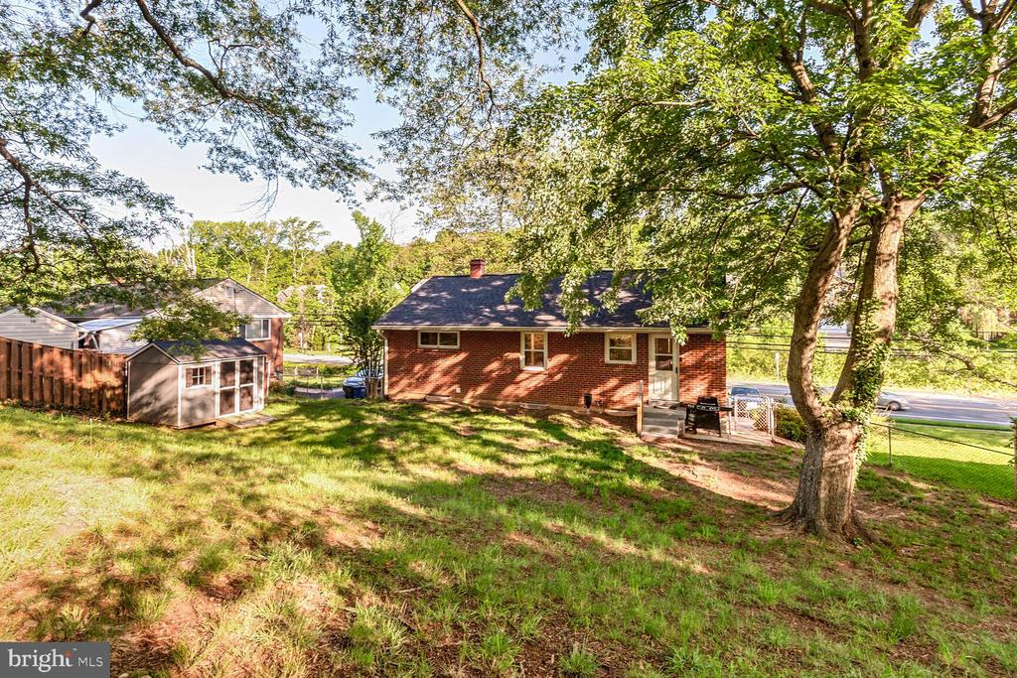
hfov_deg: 93.3
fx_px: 480
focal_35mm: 17
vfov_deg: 70.5
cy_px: 339
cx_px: 508
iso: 200
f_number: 8
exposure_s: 1/60
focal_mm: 17
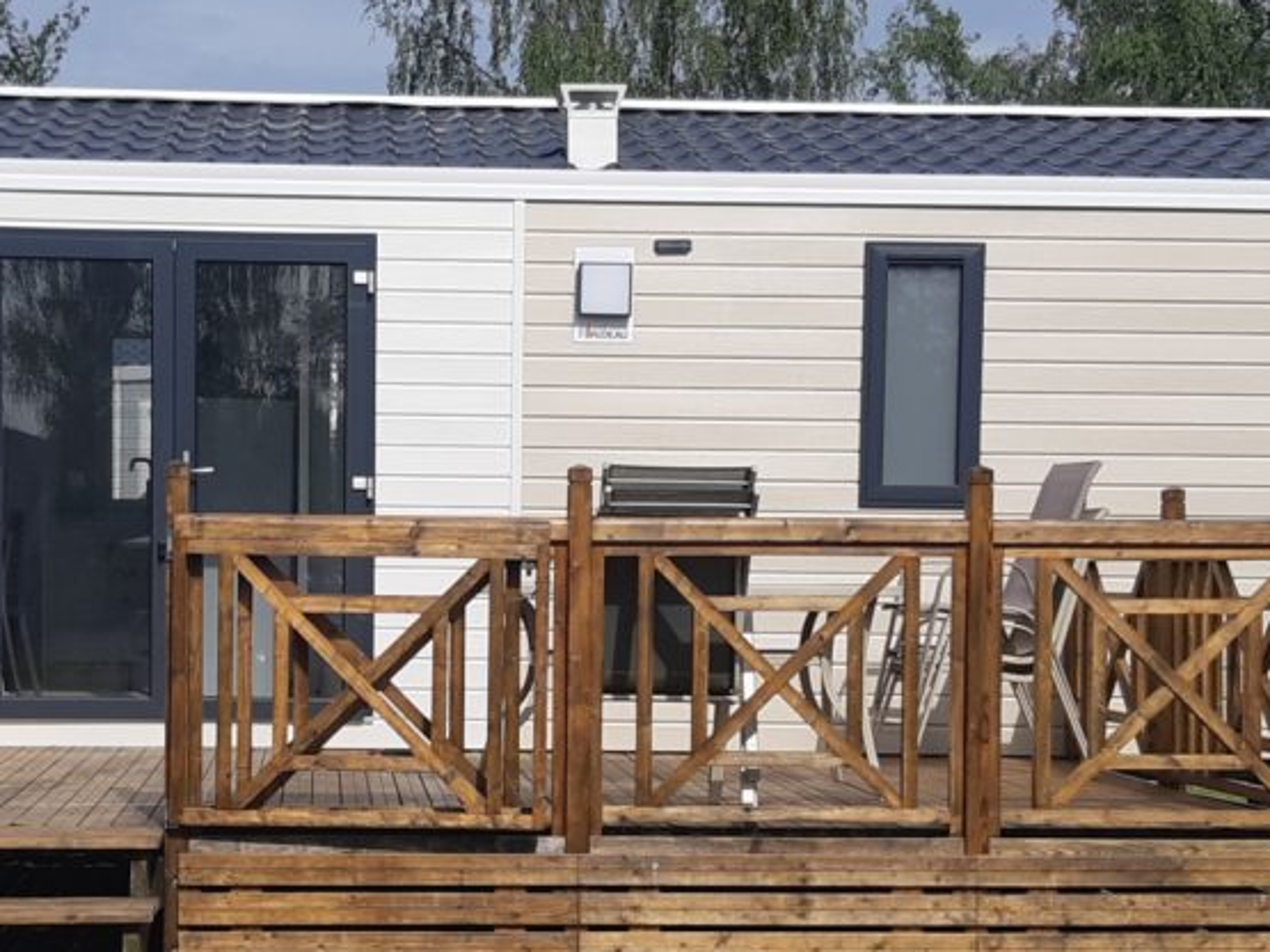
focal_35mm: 48
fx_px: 1761
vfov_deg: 29.9
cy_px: 668
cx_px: 421
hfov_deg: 39.2
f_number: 1.7
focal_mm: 3.93
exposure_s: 1/3521
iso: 40
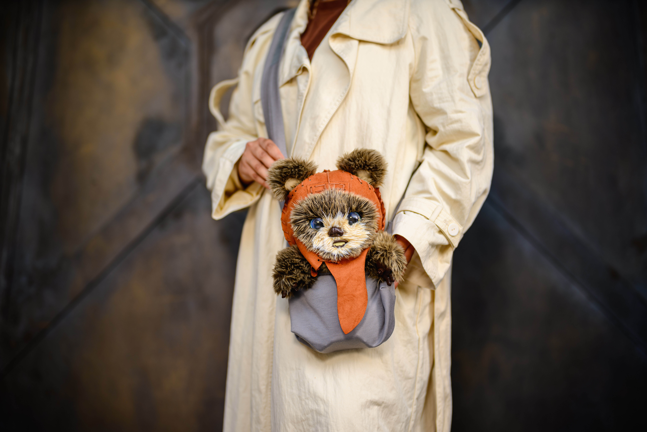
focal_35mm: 85
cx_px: 324
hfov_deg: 23.9
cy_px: 216
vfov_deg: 16.1
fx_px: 1528
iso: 64
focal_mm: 85
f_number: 1.2
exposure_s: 1/250
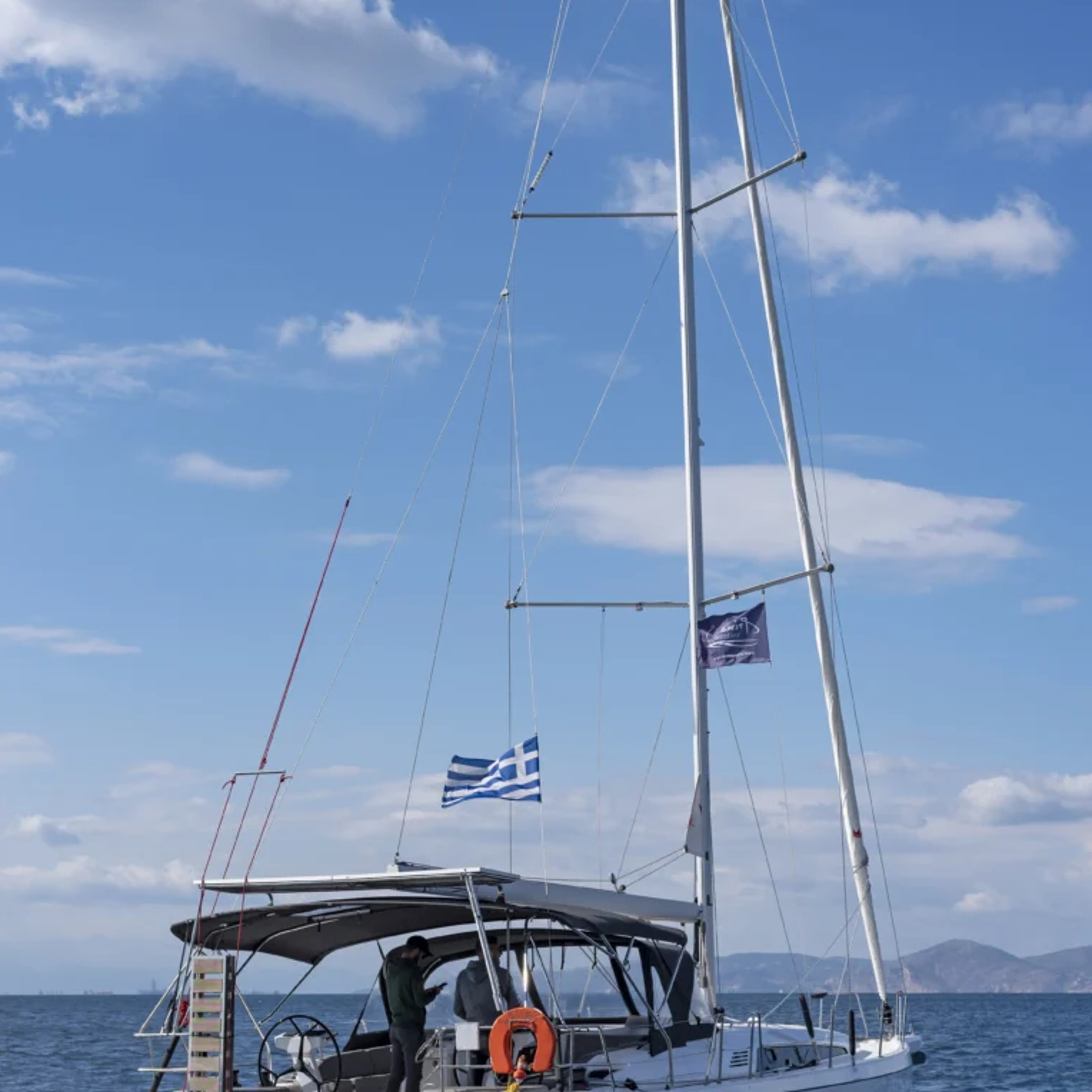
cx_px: 545
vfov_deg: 26.9
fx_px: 2284
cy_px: 587
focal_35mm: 64
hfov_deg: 26.9
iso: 100
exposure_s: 1/800
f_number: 7.1
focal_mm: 50
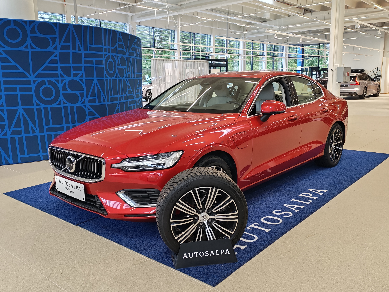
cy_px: 146
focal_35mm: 33
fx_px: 371
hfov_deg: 55.4
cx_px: 194
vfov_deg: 42.9
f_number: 1.9
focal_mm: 6.12
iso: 250
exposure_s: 1/100
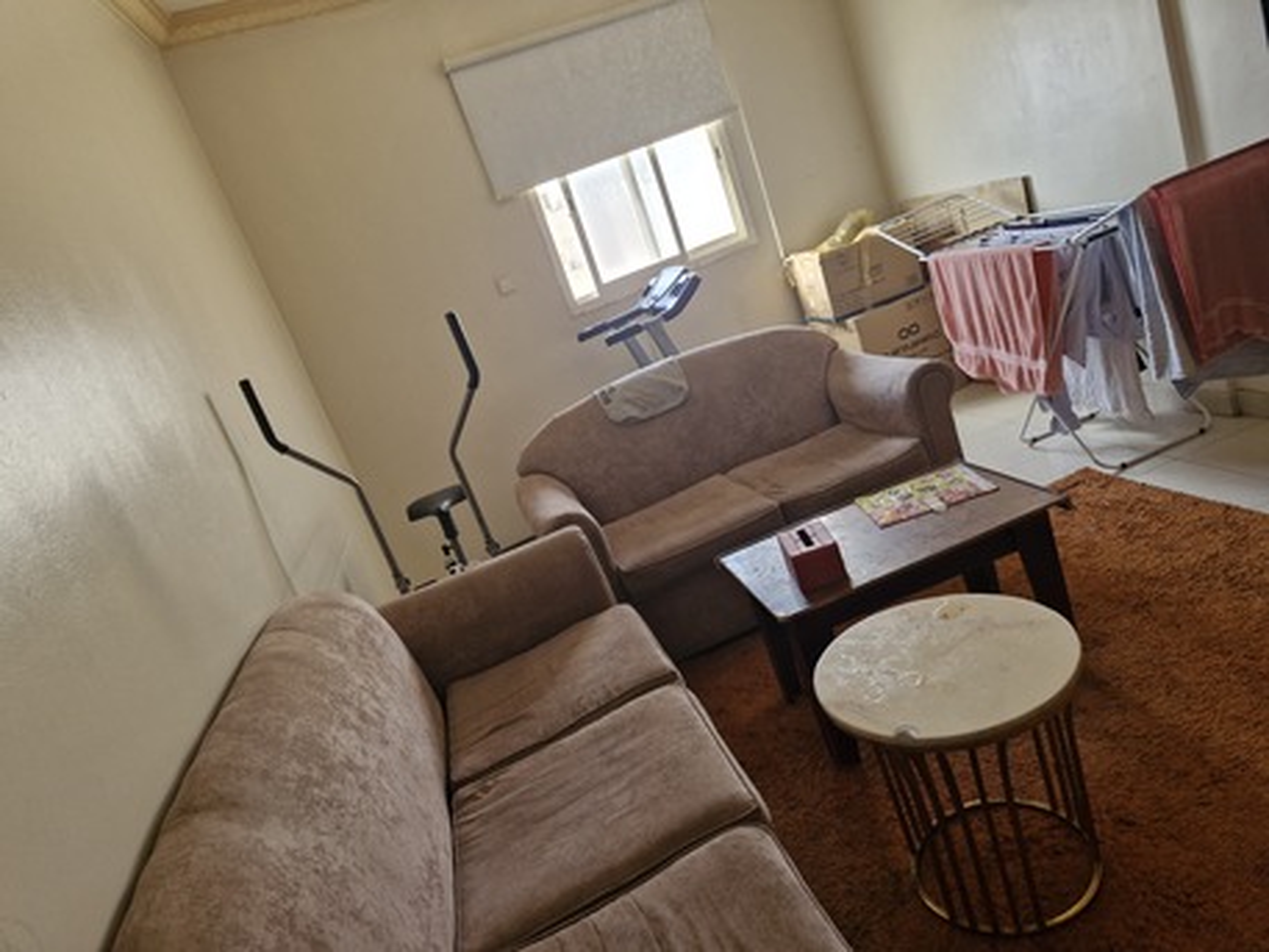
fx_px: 843
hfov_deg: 73.9
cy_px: 476
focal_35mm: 23
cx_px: 634
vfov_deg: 58.9
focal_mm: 5.54
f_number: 1.8
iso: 200
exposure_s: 1/100
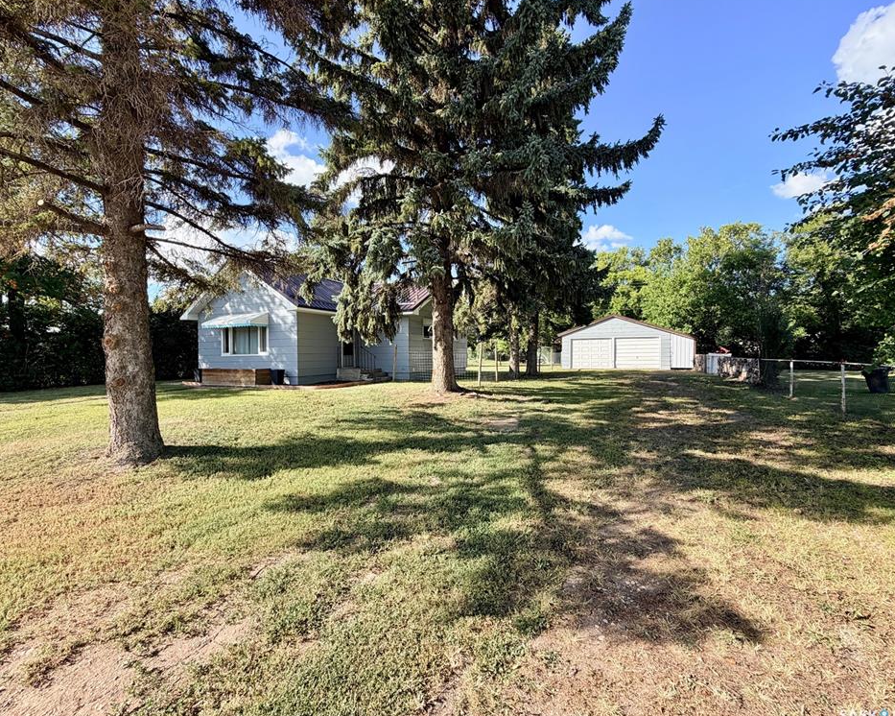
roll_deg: +1.0
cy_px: 354
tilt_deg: -0.1
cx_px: 443
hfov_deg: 96.8
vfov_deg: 84.0
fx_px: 397
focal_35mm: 15
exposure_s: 1/527
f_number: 2.2
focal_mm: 2.22
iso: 40
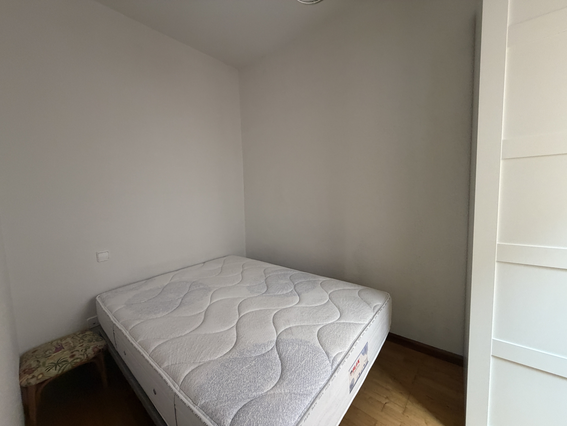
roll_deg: +1.9
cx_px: 284
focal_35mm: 14
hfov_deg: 102.1
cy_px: 213
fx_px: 229
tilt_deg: -5.5
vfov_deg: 85.7
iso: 320
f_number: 2.2
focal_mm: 2.22
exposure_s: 1/60
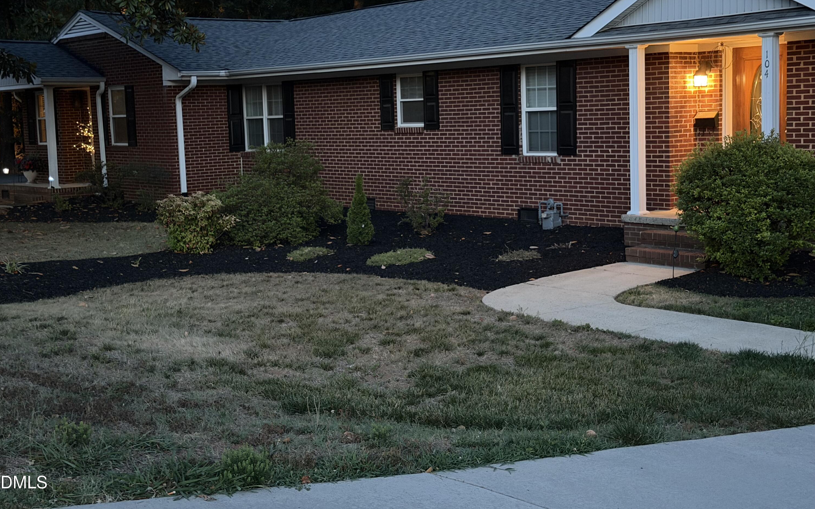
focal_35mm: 51
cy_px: 204
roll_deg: +1.9
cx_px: 407
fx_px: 1133
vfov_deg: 25.3
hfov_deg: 39.6
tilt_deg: -5.7
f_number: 1.78
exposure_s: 1/18
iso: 1000
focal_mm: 6.76
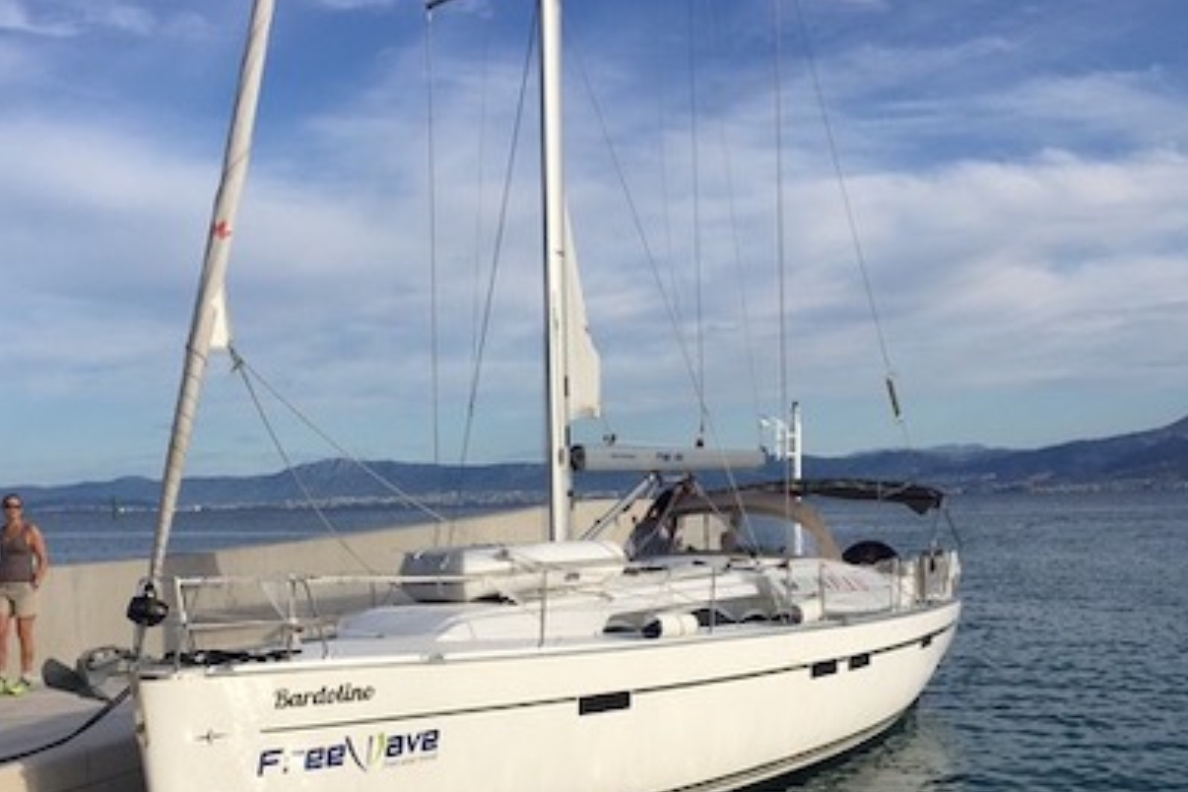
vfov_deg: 29.4
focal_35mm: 45
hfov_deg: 43.4
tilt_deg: -5.0
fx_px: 1485
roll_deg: +0.6
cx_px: 482
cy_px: 594
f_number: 2.2
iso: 32
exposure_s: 1/2825
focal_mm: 4.15
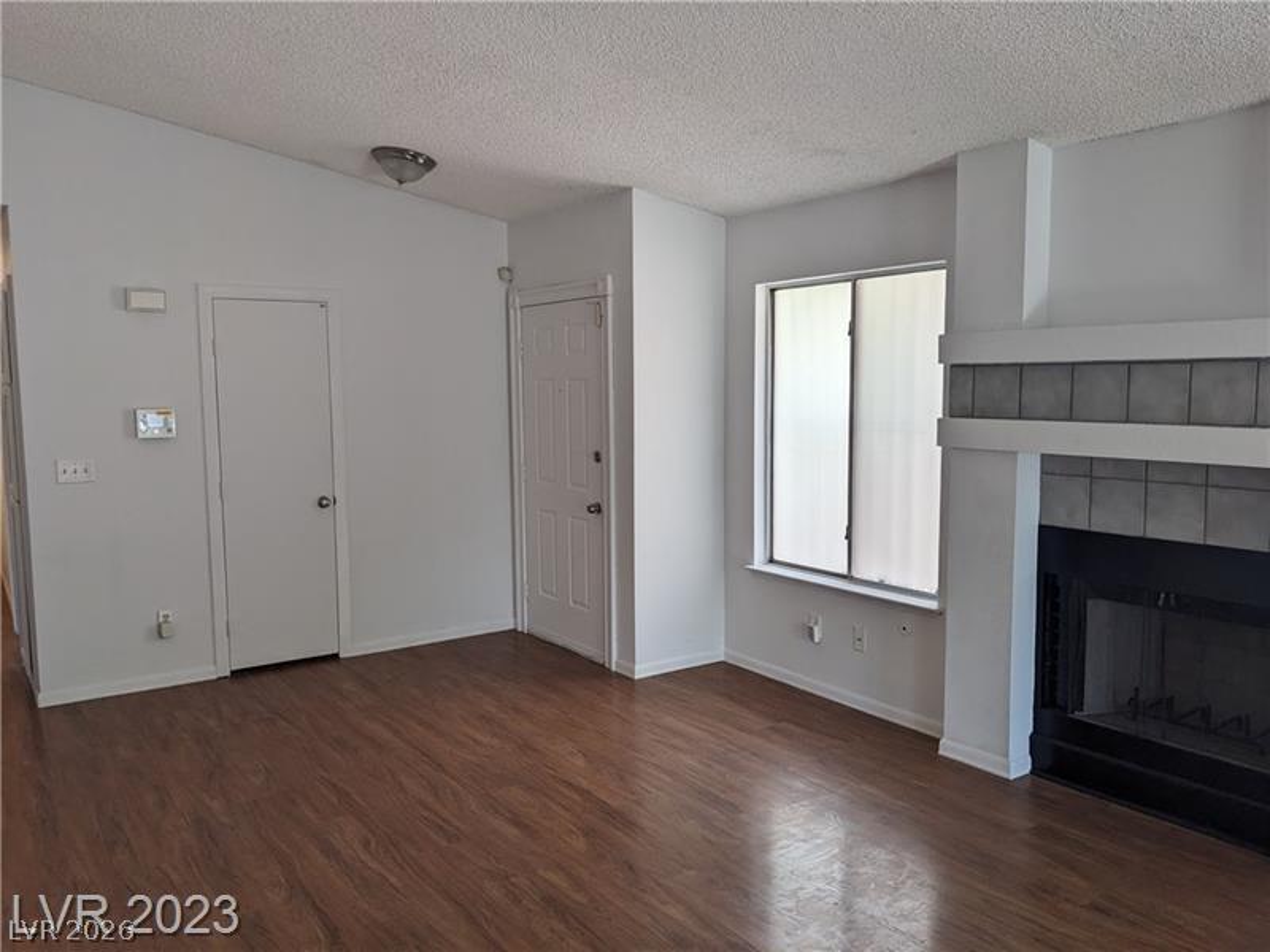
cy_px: 476
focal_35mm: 27
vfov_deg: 51.4
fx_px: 991
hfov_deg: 65.3
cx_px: 635
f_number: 1.73
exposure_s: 1/189
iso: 58
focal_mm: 4.38
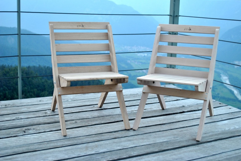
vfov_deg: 26.5
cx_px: 126
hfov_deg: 38.9
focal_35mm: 51
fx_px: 341
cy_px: 76
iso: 200
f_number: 4.8
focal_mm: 32
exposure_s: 1/60
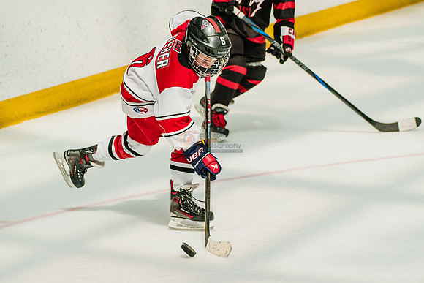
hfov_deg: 9.6
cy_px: 146
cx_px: 232
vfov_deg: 6.4
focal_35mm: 213
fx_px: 2515
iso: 1600
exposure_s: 1/4000
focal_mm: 148
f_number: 4
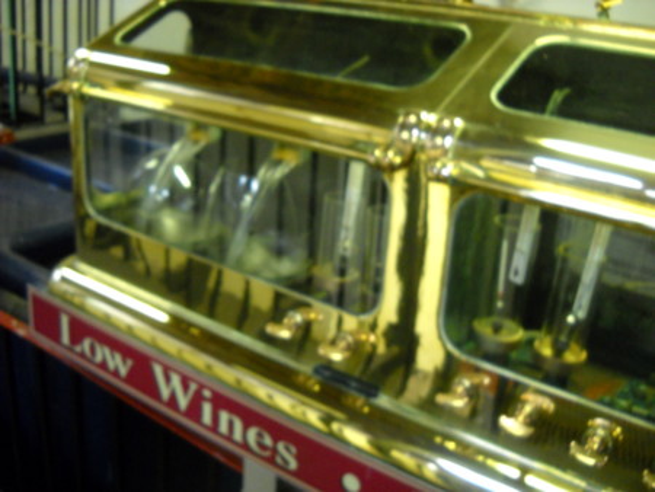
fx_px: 776
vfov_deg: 35.2
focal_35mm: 41
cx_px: 328
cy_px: 246
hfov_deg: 45.8
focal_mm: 6.72
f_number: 3.1
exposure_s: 1/8
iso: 400
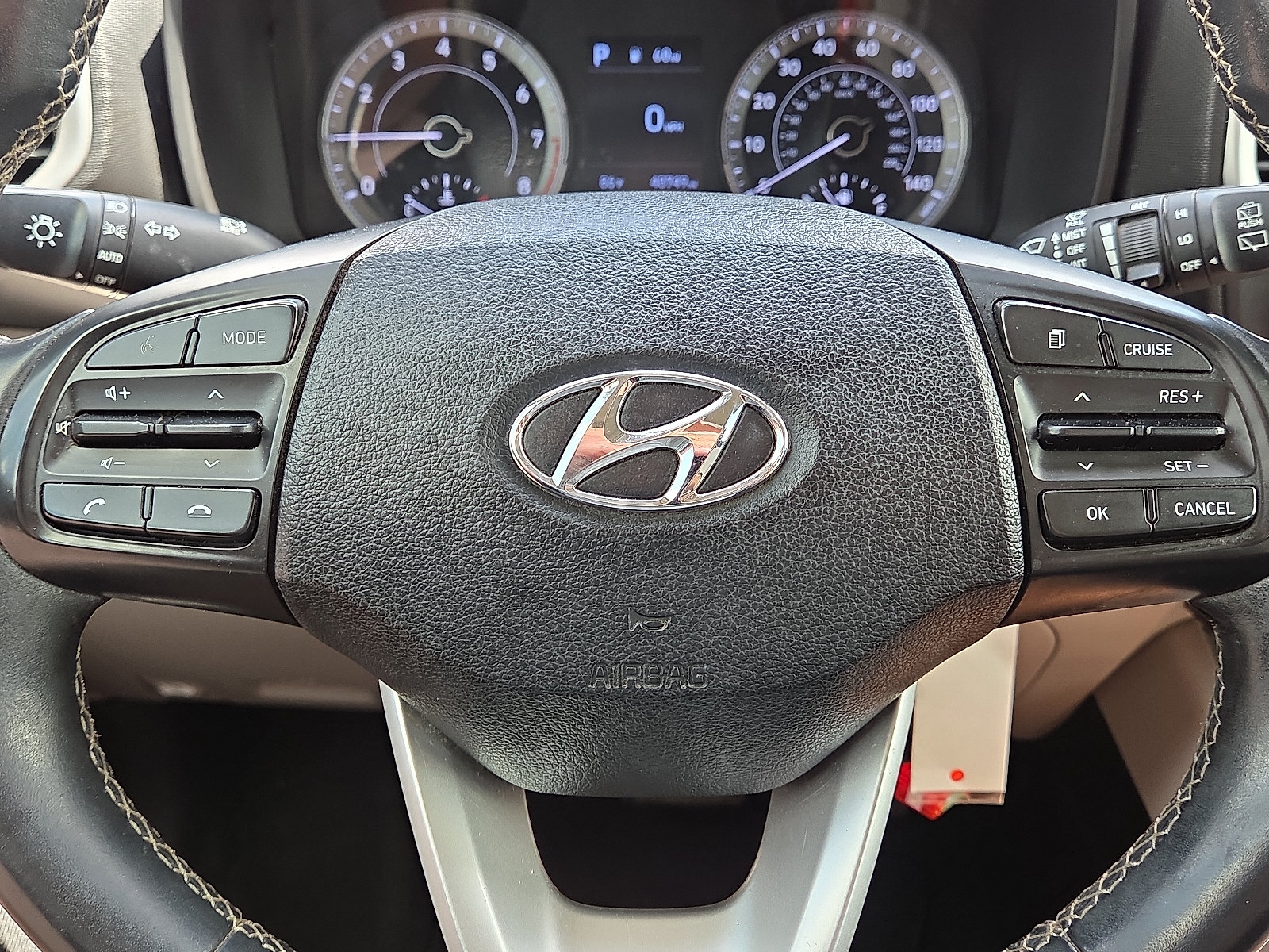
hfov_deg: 56.8
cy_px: 476
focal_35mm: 32
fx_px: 1173
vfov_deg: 44.2
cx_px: 634
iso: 60
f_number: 1.8
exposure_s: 1/59.2
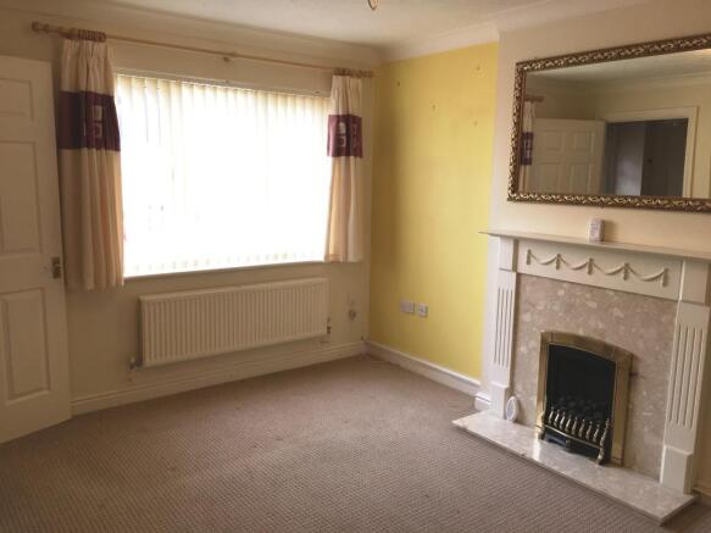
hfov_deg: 61.7
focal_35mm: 29
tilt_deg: -7.3
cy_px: 266
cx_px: 356
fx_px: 596
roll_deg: -0.6
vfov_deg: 48.2
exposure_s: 1/100
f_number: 2.2
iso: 32
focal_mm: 4.15
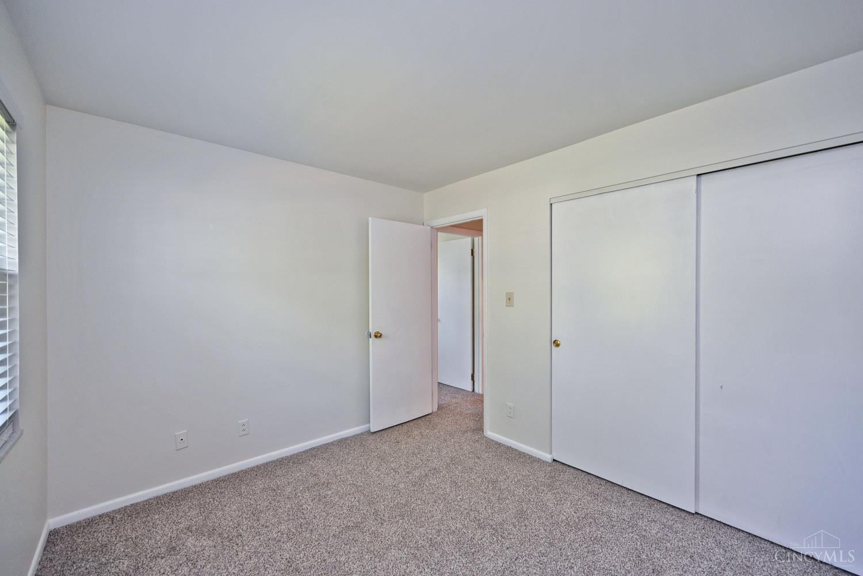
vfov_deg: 81.2
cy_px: 288
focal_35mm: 14
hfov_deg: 104.3
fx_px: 336
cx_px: 432
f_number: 4
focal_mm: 14
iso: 280
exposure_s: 1/60
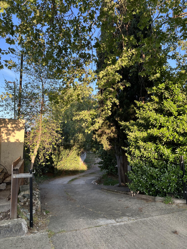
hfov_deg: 53.1
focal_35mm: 26
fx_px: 187
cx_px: 94
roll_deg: -1.1
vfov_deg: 67.3
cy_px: 124
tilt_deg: +4.6
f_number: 1.5
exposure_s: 1/404
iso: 50
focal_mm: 5.7
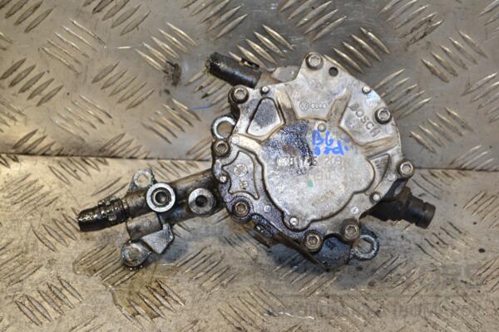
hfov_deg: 24.6
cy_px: 166
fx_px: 1143
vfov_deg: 16.6
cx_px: 250
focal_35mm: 82
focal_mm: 55
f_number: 5.6
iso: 500
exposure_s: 1/60
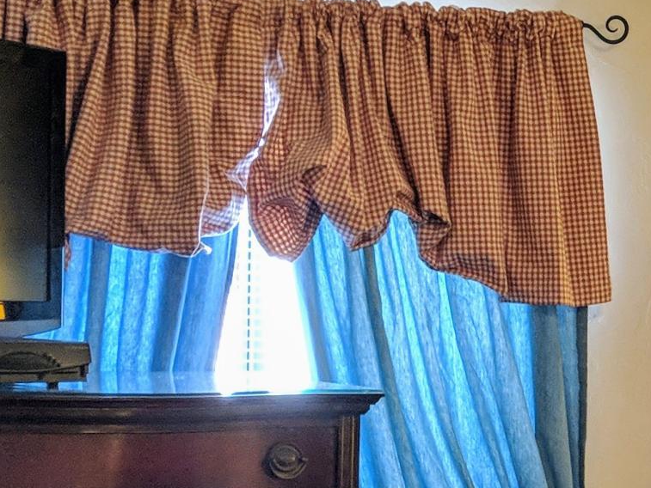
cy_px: 595
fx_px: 2013
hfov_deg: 17.3
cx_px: 835
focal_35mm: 107
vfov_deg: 13.4
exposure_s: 1/120
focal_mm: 4.44
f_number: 1.8
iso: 356
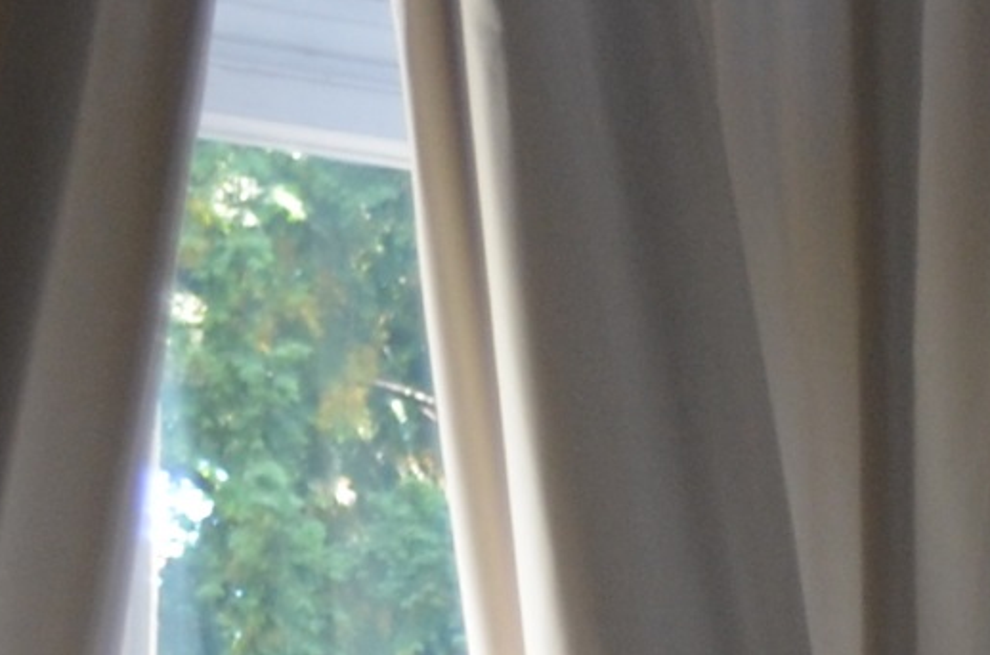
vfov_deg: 4.4
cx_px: 2729
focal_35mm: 297
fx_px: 8150
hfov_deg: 6.5
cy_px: 2111
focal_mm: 26
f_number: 4.2
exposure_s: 1/80
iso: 400
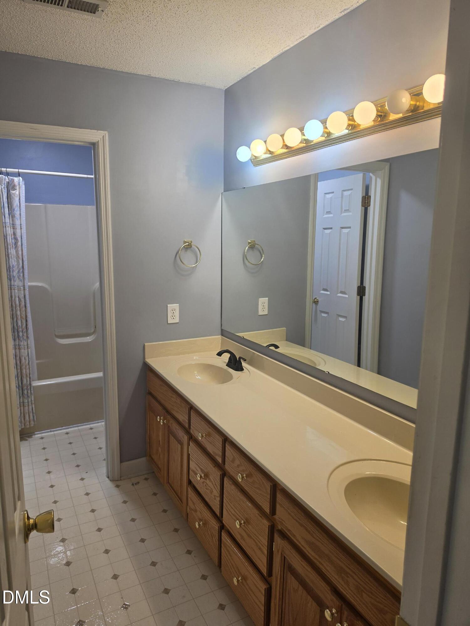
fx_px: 416
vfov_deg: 73.9
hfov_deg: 58.9
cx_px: 235
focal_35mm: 23
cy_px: 313
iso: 50
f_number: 1.4
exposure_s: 1/120
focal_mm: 6.5
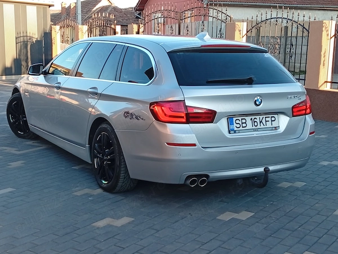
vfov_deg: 28.1
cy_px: 127
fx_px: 509
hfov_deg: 36.8
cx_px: 169
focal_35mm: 52
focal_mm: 3.96
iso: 78
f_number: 1.8
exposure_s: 1/100
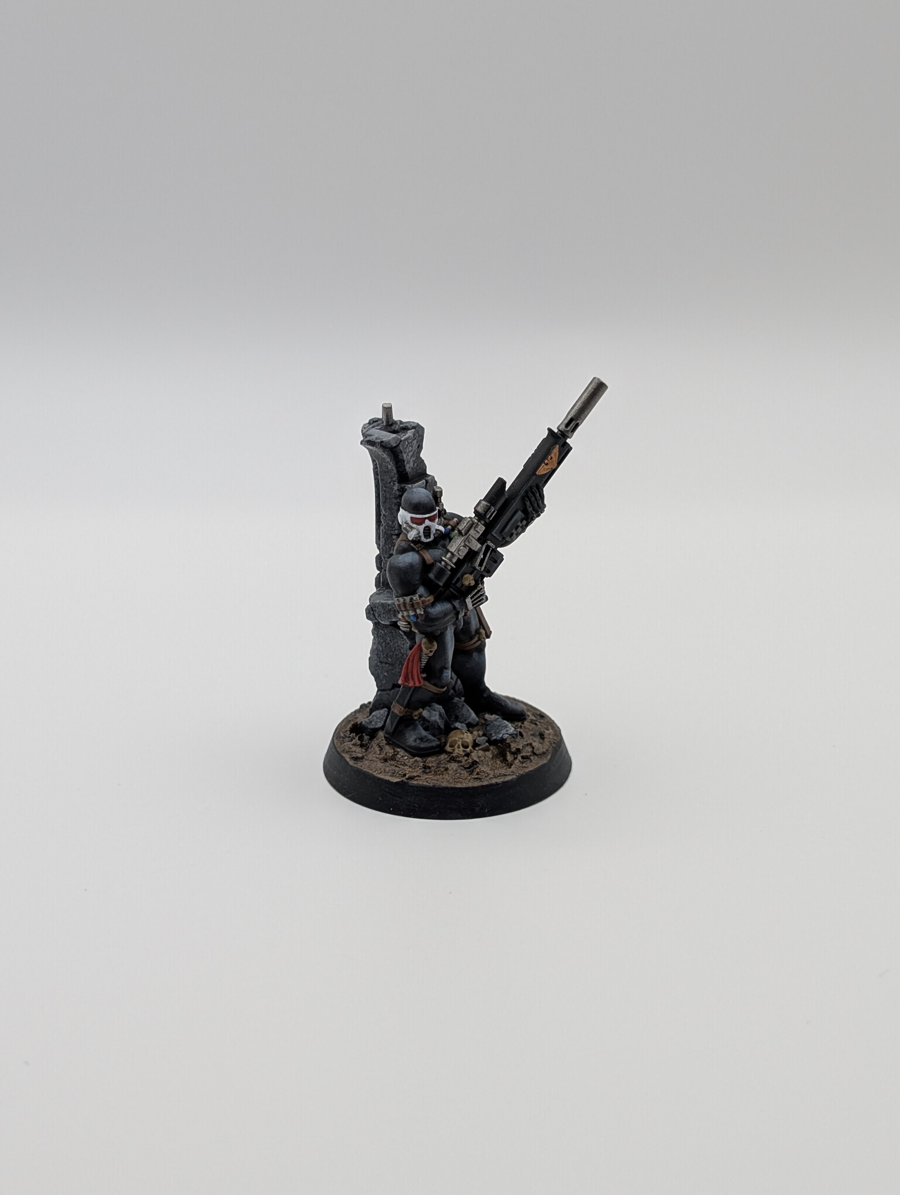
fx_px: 1694
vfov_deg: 38.9
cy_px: 598
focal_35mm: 49
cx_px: 450
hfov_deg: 29.7
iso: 41
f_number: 1.68
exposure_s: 1/107
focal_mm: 6.9
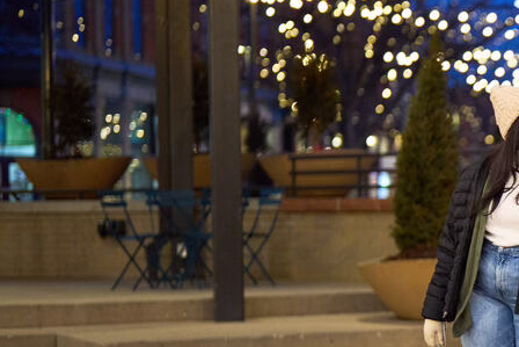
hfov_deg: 14.7
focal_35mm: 134
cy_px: 274
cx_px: 668
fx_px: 1932
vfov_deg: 10.2
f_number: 1.2
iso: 1000
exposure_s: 1/500
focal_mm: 50
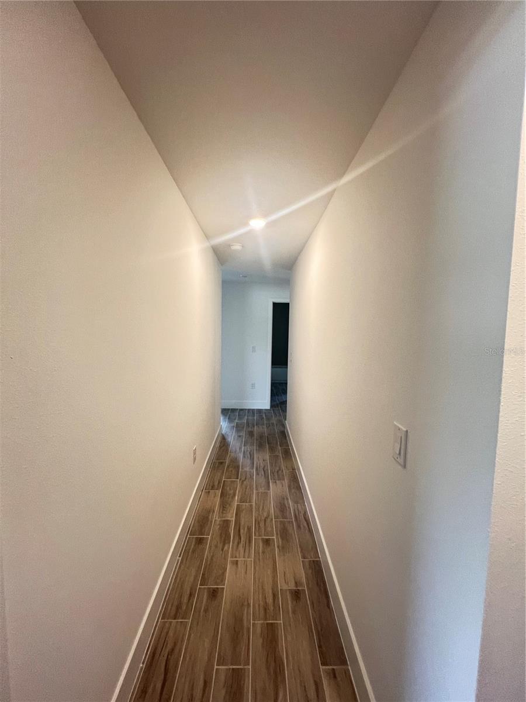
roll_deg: -2.0
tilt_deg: -2.6
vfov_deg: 106.2
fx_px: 263
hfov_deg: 89.9
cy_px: 351
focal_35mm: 13
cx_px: 263
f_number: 1.8
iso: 250
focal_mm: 1.57
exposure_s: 1/60
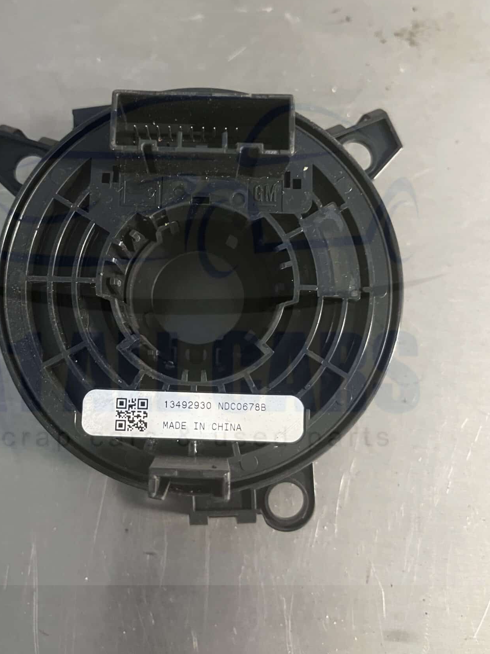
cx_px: 203
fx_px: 604
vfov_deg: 56.6
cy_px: 283
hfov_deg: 44.0
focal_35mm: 32
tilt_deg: -73.6
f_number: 1.6
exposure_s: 1/33
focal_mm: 5.1
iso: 400
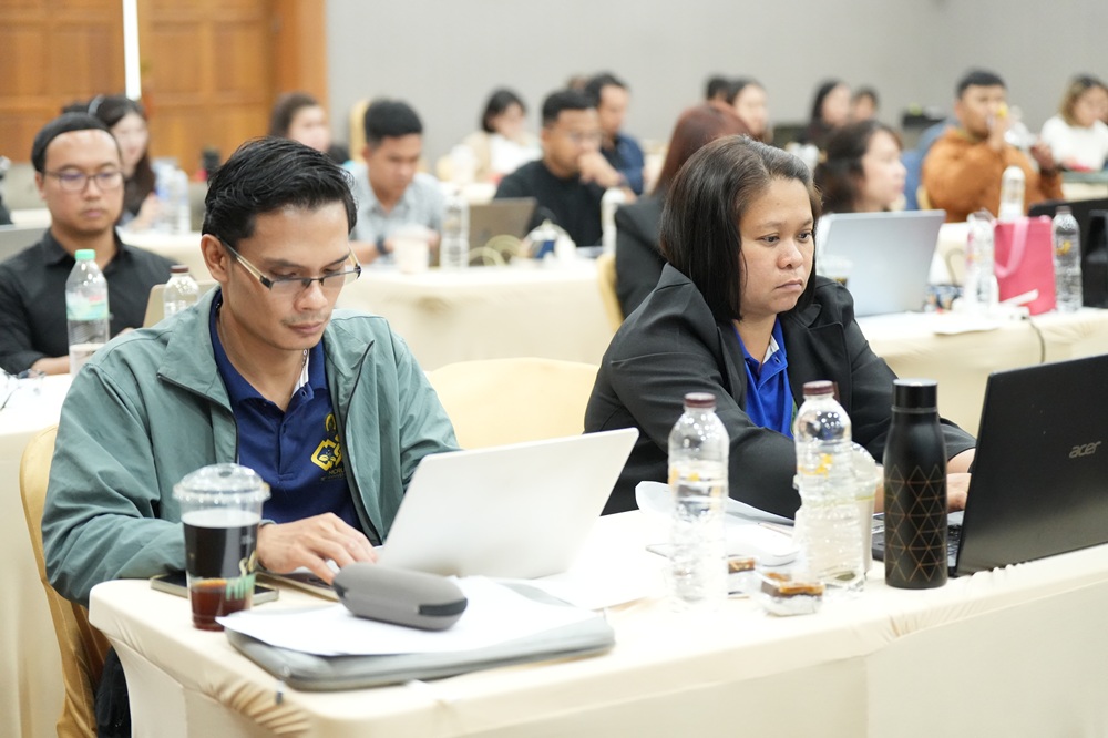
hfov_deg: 28.9
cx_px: 554
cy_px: 369
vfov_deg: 19.4
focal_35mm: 70
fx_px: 2154
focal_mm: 70
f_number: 2.8
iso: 8000
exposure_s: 1/250
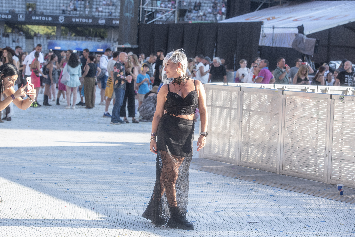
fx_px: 908
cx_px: 178
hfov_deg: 22.1
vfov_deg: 14.9
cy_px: 118
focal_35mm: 92
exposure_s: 1/400
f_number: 2.8
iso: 800
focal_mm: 92
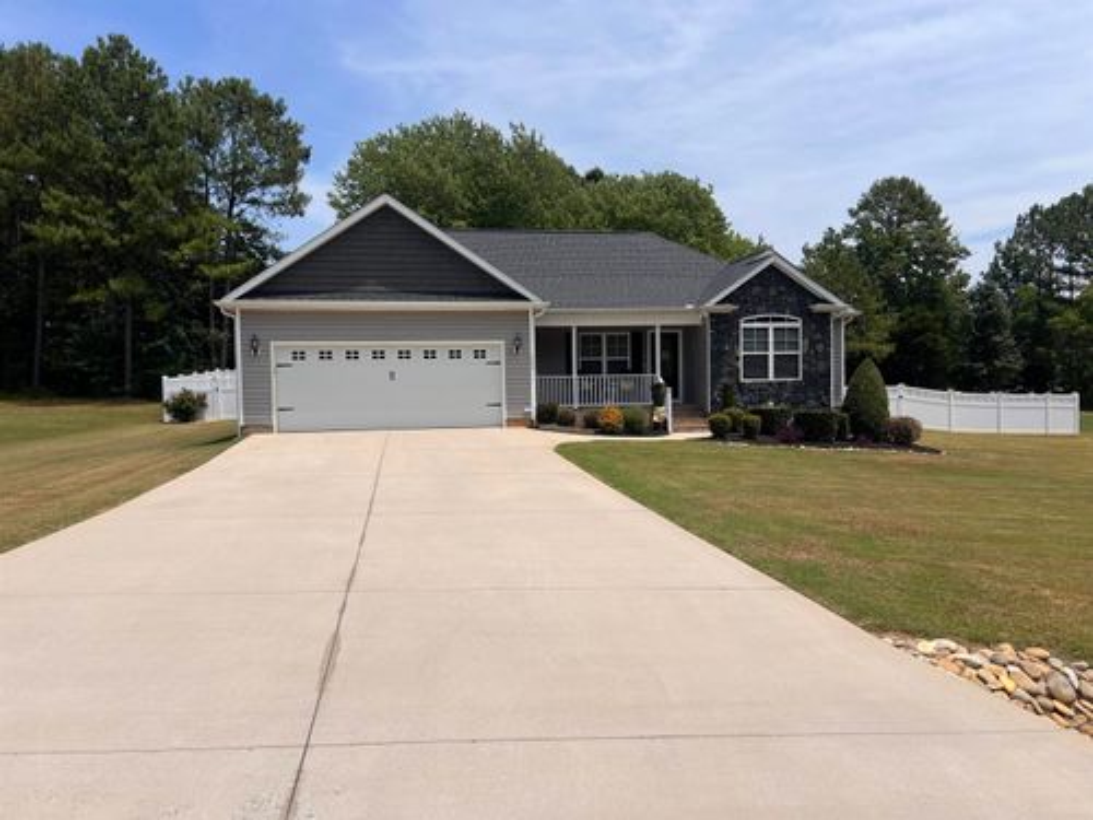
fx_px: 821
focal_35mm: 26
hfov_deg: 67.3
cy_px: 410
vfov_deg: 53.1
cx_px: 546
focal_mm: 5.7
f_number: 1.5
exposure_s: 1/6211
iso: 50
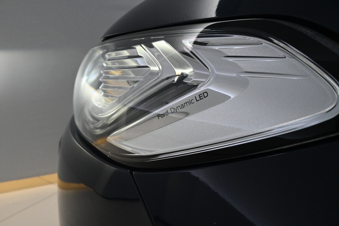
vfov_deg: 44.6
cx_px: 170
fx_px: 275
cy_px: 113
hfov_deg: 63.2
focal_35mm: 29
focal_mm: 19.5
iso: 4000
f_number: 10
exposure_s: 1/400
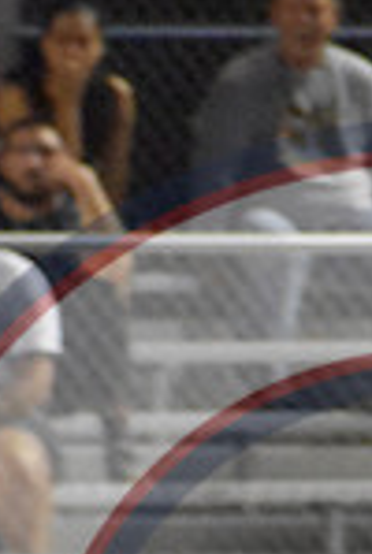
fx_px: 26967
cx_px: 426
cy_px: 651
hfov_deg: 0.8
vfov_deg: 1.2
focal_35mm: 1748
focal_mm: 300
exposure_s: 1/125
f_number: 6.3
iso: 12800
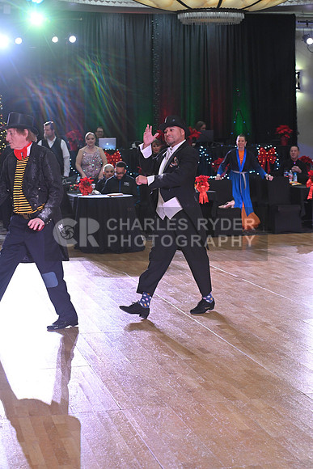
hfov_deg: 18.9
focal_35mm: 72
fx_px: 938
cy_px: 234
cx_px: 156
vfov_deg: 28.1
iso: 2000
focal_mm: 72
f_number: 5
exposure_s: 1/320
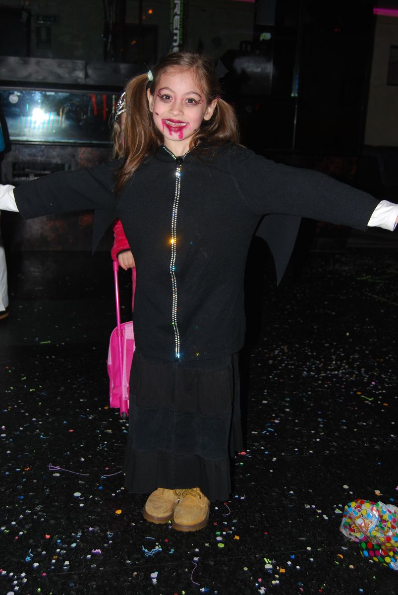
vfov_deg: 49.5
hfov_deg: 34.3
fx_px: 645
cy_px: 298
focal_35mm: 39
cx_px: 199
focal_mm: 26
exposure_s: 1/60
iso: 200
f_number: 4.2
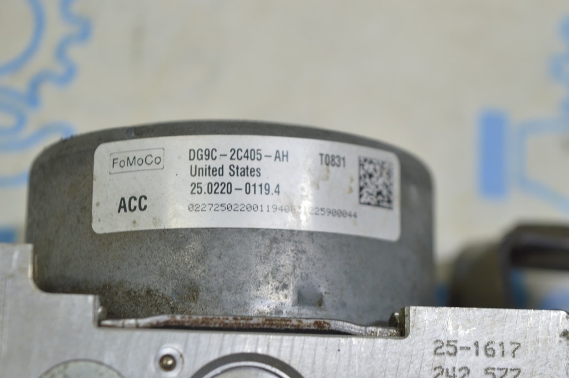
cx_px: 284
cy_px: 189
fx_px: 1303
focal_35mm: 82
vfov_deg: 16.5
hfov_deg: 24.6
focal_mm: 55
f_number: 5.6
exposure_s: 1/25
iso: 400
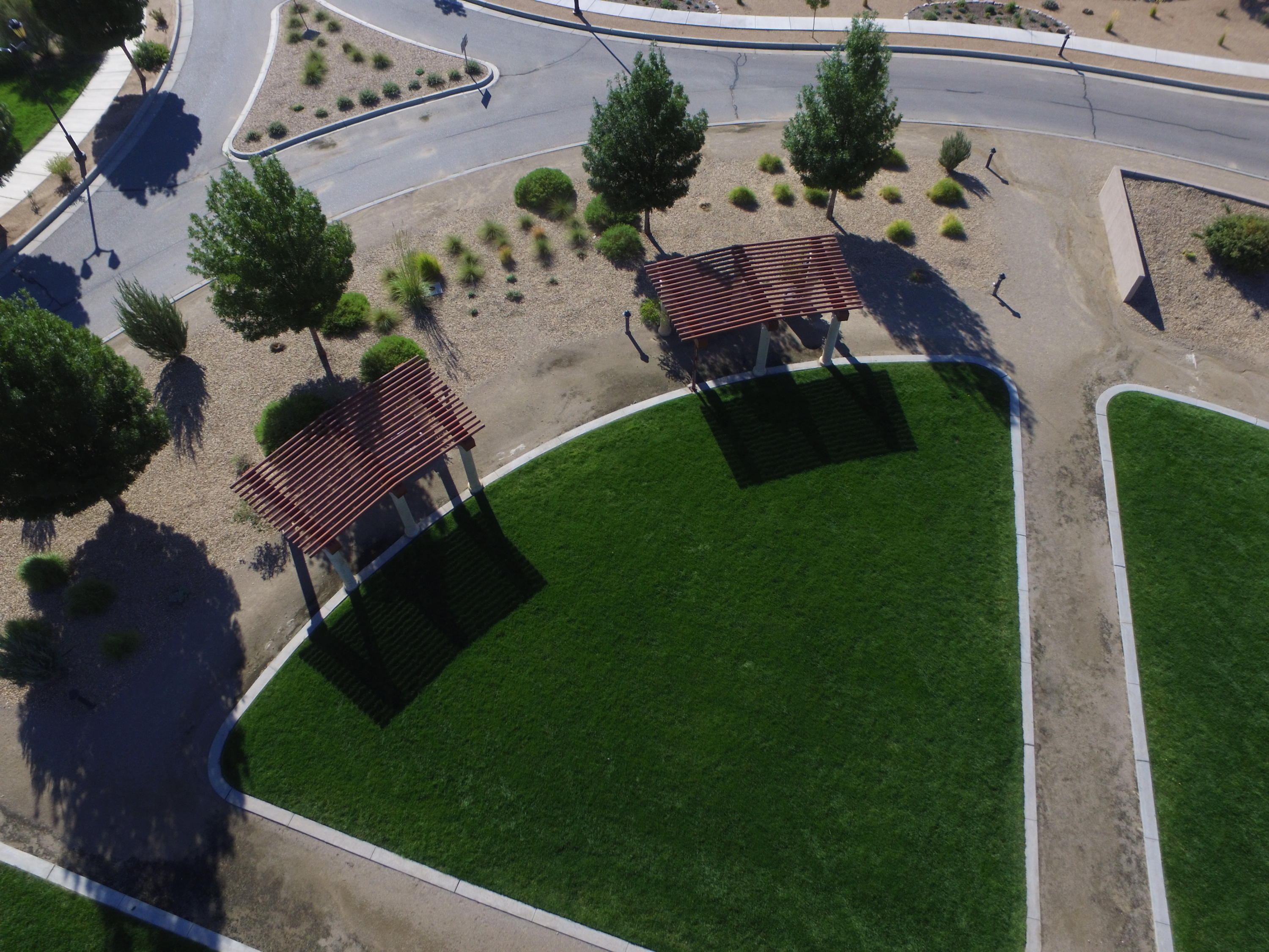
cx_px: 634
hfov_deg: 81.7
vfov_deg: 66.0
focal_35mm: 20
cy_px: 476
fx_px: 733
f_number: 2.8
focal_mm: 3.61
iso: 100
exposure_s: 1/1250
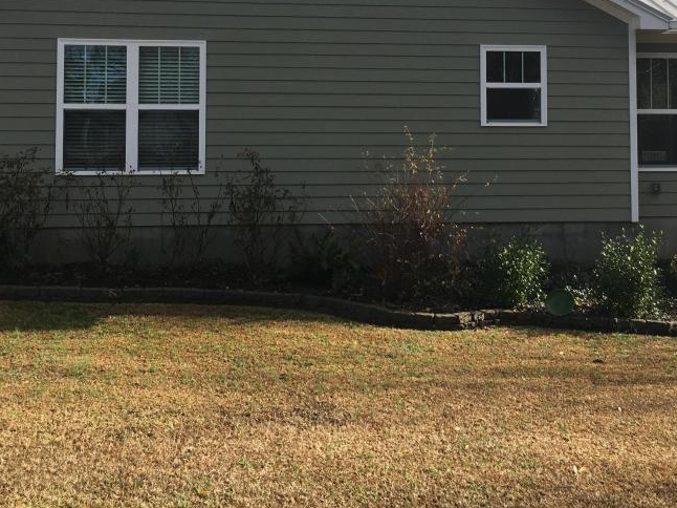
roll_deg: -0.2
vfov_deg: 30.8
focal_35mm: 46
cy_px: 111
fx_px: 899
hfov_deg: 41.2
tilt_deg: +1.9
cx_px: 368
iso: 25
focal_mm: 4.15
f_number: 2.2
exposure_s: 1/1183
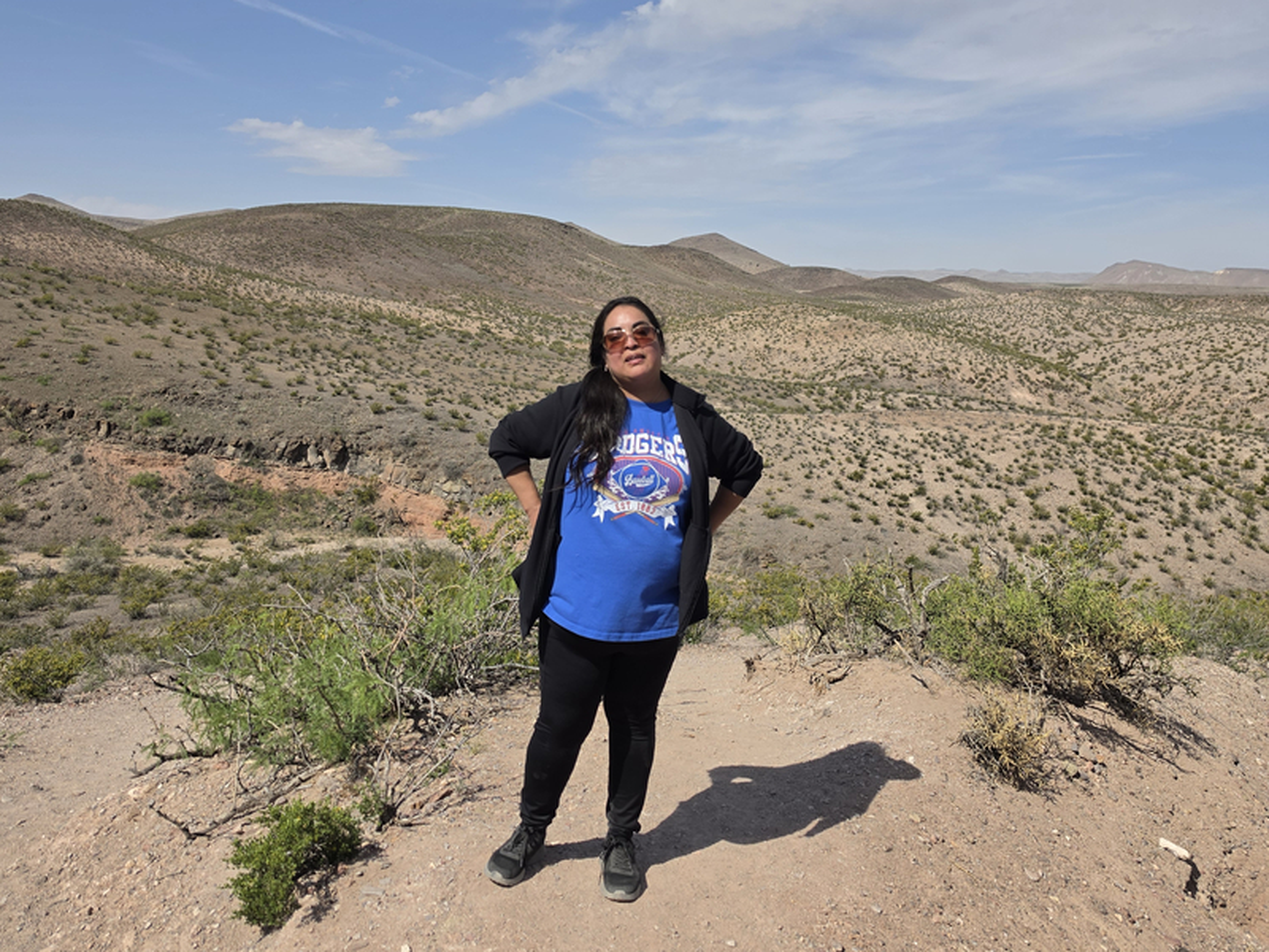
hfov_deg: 73.9
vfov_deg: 58.9
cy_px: 476
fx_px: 843
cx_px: 634
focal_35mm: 23
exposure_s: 1/7939
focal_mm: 6.5
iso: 40
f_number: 1.4
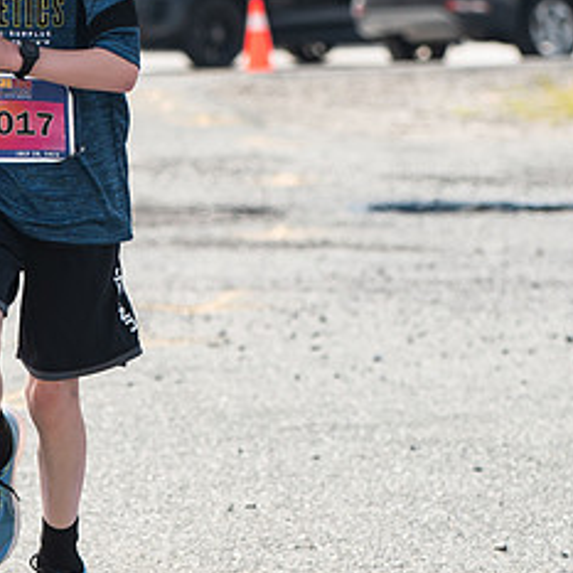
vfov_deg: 5.2
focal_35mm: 336
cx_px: 2
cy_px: -133
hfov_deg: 5.2
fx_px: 6292
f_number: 4.5
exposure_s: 1/1600
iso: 250
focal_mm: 95
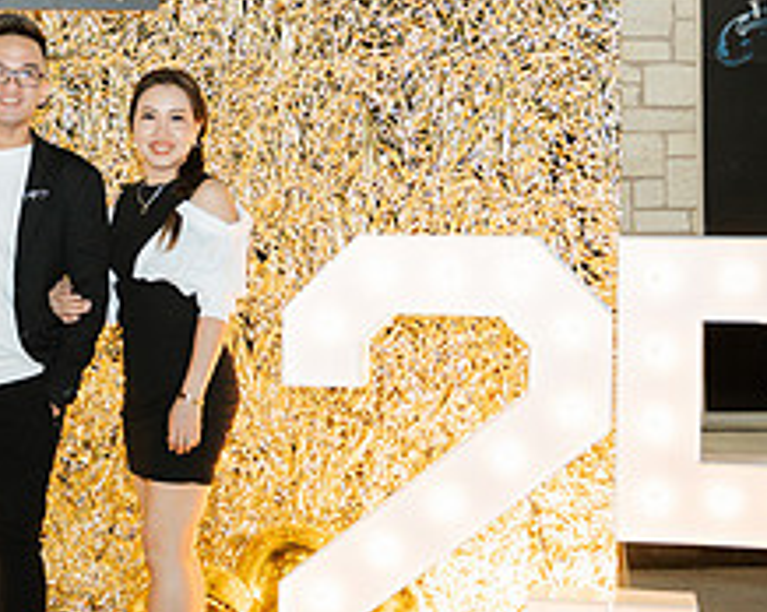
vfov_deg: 18.8
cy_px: 131
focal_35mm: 81
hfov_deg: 22.6
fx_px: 1837
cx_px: -9
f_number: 2.8
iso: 1000
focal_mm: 29.7
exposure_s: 1/160
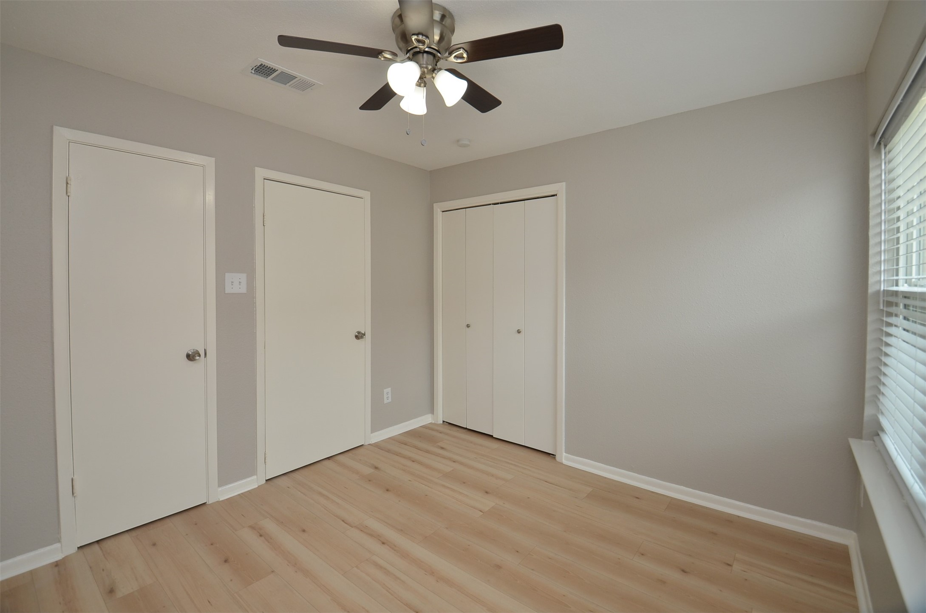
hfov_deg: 100.5
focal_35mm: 15
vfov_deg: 77.1
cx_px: 463
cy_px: 306
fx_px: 385
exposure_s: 1/160
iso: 320
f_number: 6.3
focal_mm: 10
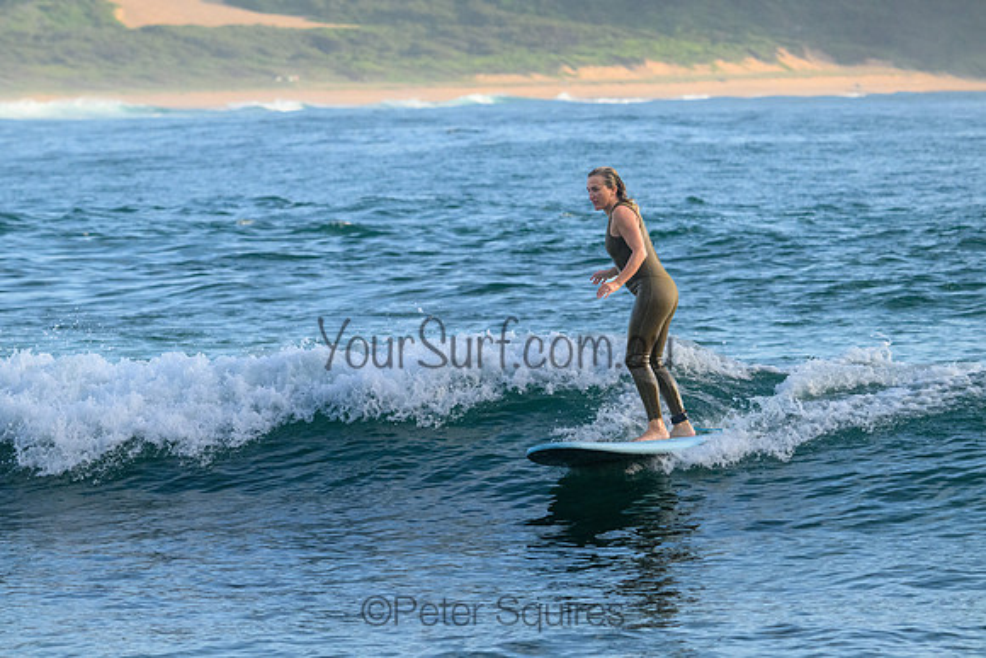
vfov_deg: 3.7
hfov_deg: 5.6
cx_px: 493
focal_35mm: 370
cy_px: 329
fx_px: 10136
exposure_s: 1/2000
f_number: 11
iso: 4500
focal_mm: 370
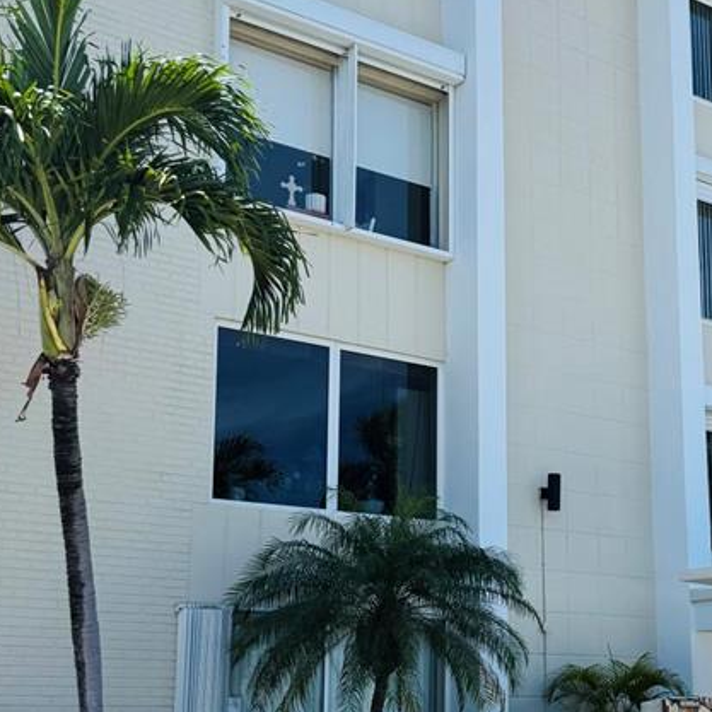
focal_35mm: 61
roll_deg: +2.6
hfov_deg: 27.3
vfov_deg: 28.1
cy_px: 430
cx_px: 620
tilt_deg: +11.5
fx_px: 1420
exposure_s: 1/3802
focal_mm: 6.76
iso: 80
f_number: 1.78
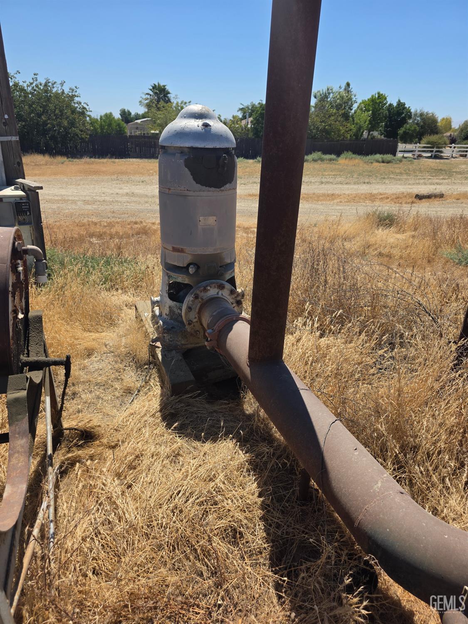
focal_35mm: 23
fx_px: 415
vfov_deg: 73.9
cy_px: 312
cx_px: 234
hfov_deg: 58.9
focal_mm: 6.3
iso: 80
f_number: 1.7
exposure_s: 1/6574
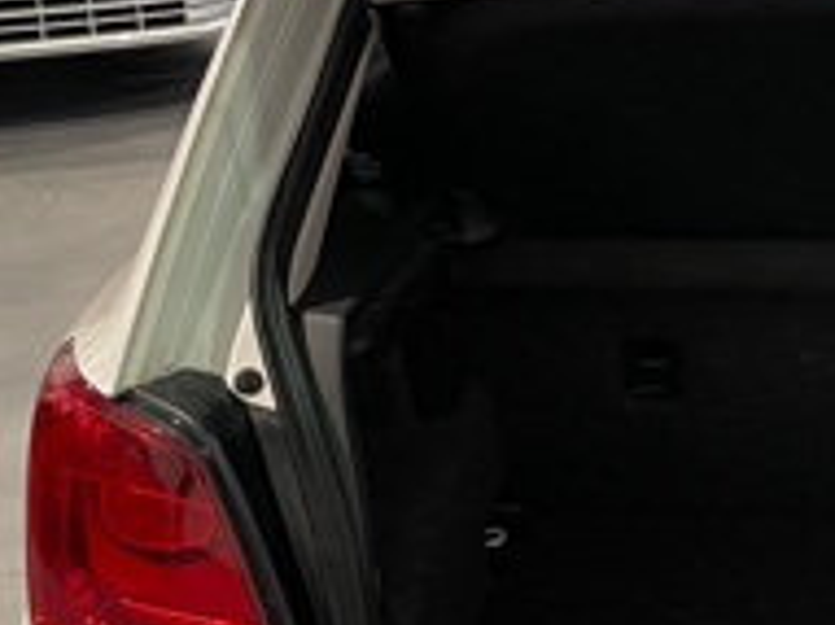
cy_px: 358
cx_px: 940
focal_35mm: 87
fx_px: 2097
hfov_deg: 21.3
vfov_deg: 16.9
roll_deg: -0.4
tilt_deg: -22.8
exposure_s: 1/50
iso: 200
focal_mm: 4.2
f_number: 1.6
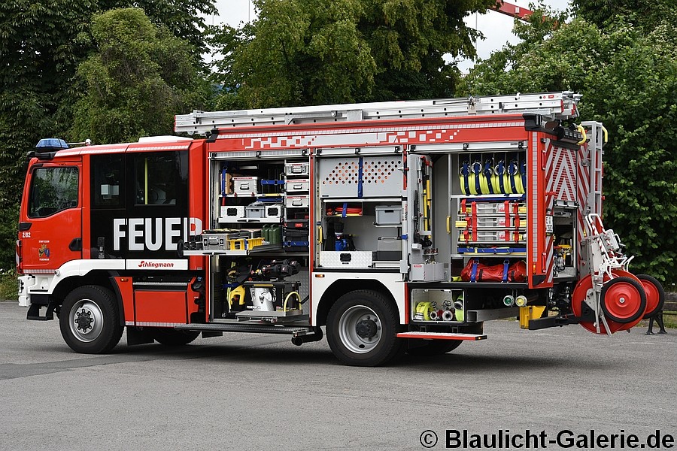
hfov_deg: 31.0
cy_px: 226
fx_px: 1222
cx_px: 338
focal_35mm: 65
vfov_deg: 20.9
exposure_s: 1/250
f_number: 8
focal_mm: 65
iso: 200
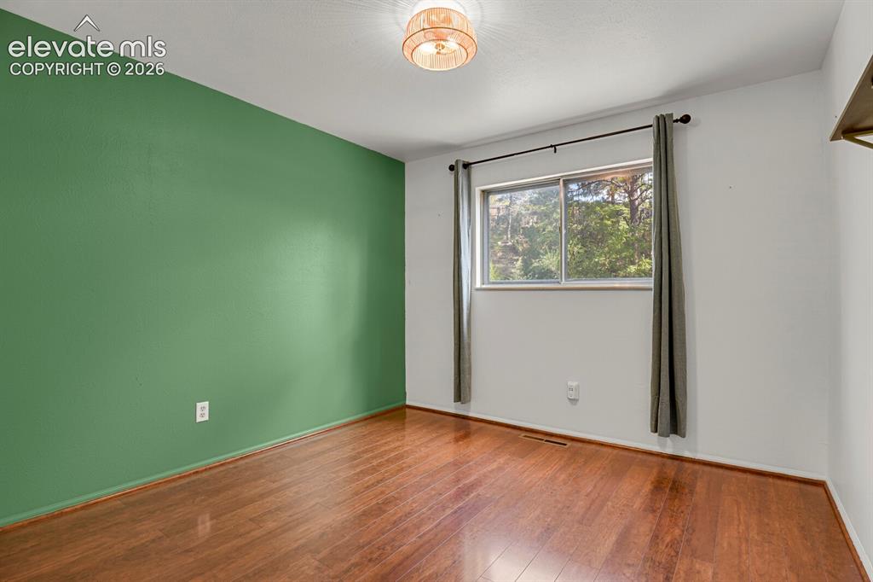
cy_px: 291
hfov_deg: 93.3
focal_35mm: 17
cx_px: 436
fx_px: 412
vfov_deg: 70.4
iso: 250
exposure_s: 1.6
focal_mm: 17
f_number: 6.3
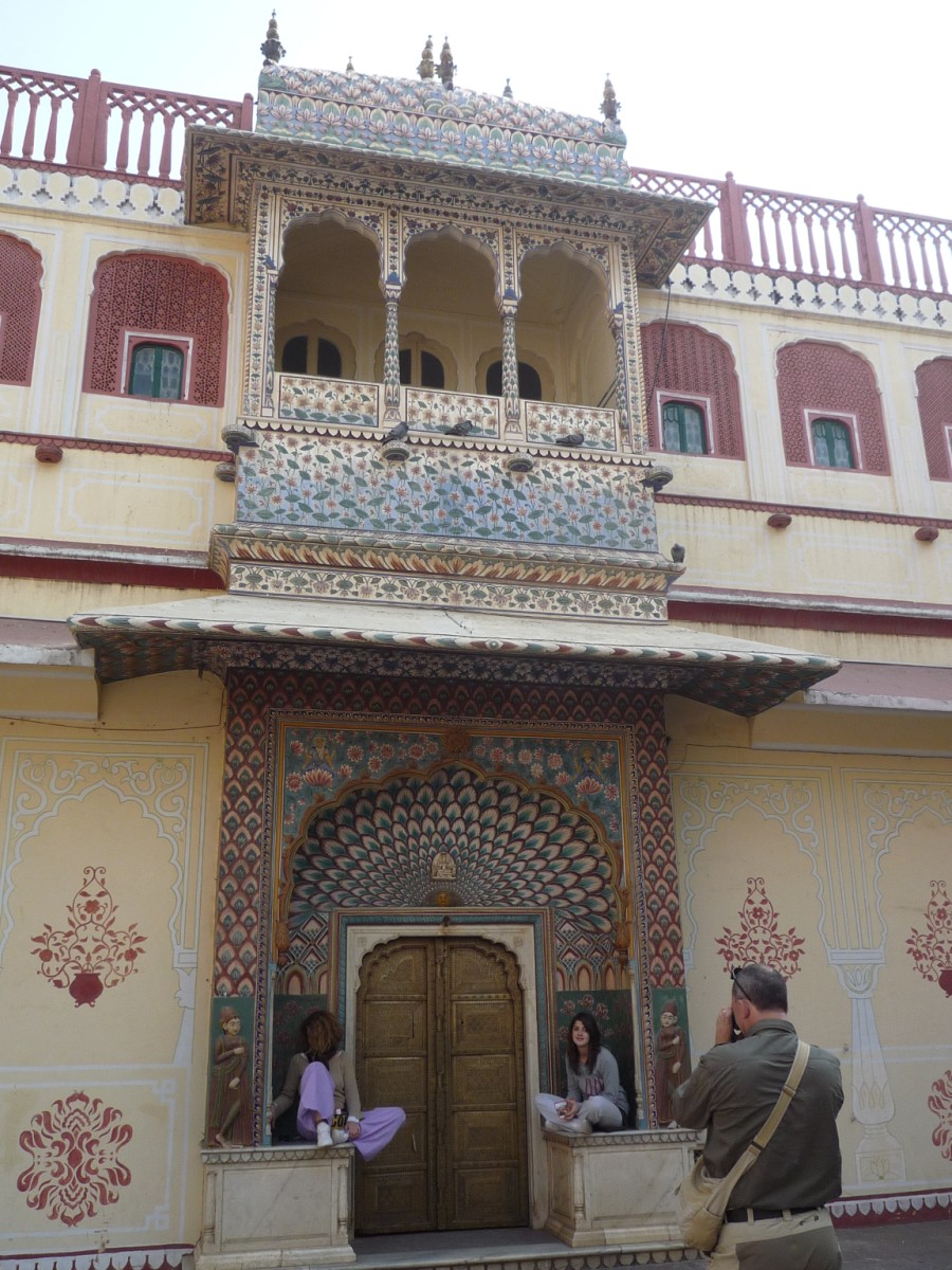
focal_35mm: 31
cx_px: 476
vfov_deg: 58.4
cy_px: 635
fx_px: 1137
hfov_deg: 45.4
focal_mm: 4.5
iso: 100
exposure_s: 1/500
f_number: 3.2
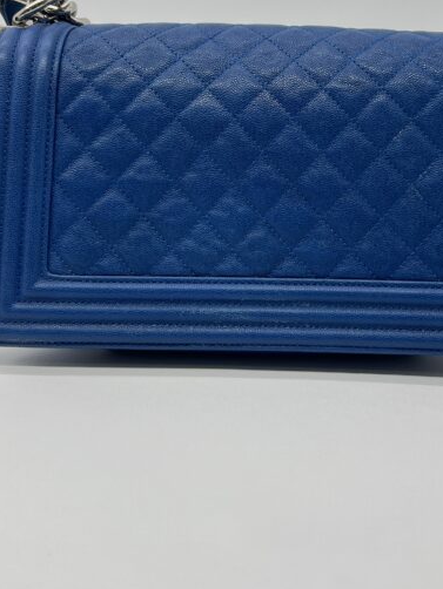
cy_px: 169
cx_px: 280
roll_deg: +0.3
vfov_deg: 35.6
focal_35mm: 53
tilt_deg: -9.1
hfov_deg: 27.4
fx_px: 904
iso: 32
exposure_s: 1/110
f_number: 1.5
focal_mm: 5.7
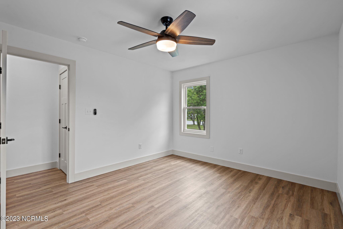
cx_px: 172
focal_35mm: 16
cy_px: 114
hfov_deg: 96.7
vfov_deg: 73.7
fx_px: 152
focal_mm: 16
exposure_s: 1/2.5
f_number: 8
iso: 250
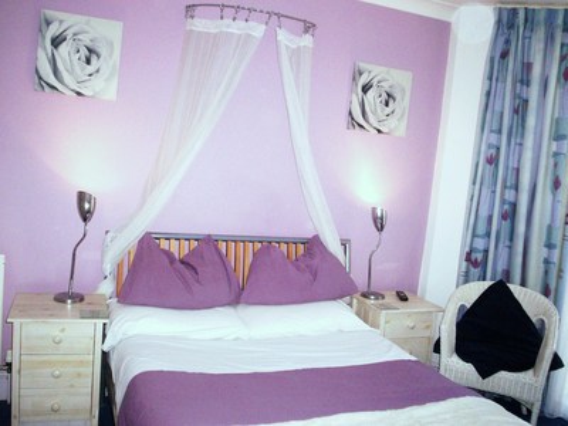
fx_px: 591
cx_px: 284
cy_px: 213
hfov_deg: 51.4
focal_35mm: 36
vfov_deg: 39.7
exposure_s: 1/64
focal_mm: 5.9
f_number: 4.5
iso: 140
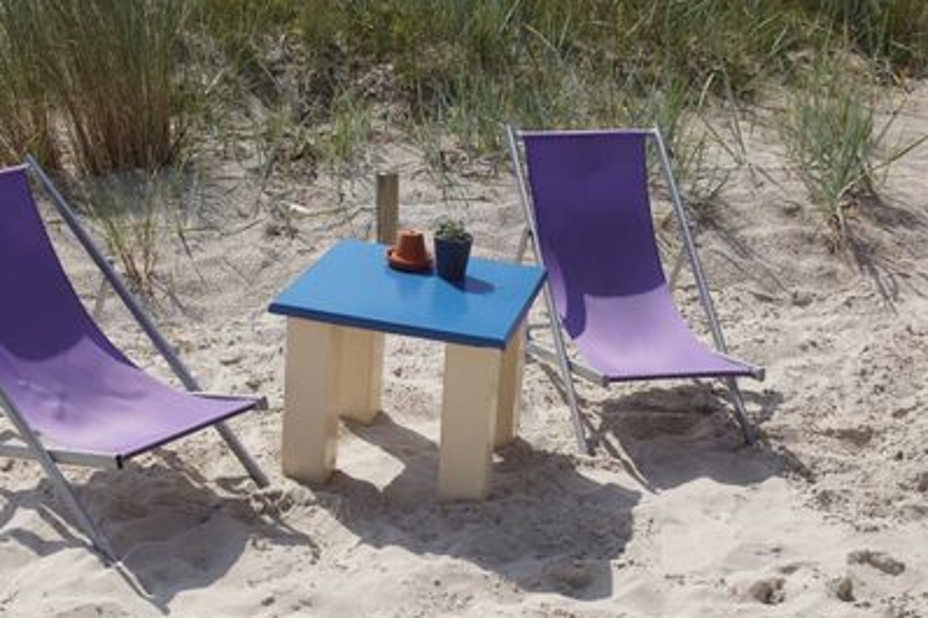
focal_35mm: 54
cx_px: 354
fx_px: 1391
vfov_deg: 25.0
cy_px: 244
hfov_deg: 36.7
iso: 100
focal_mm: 28
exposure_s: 1/400
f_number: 6.3
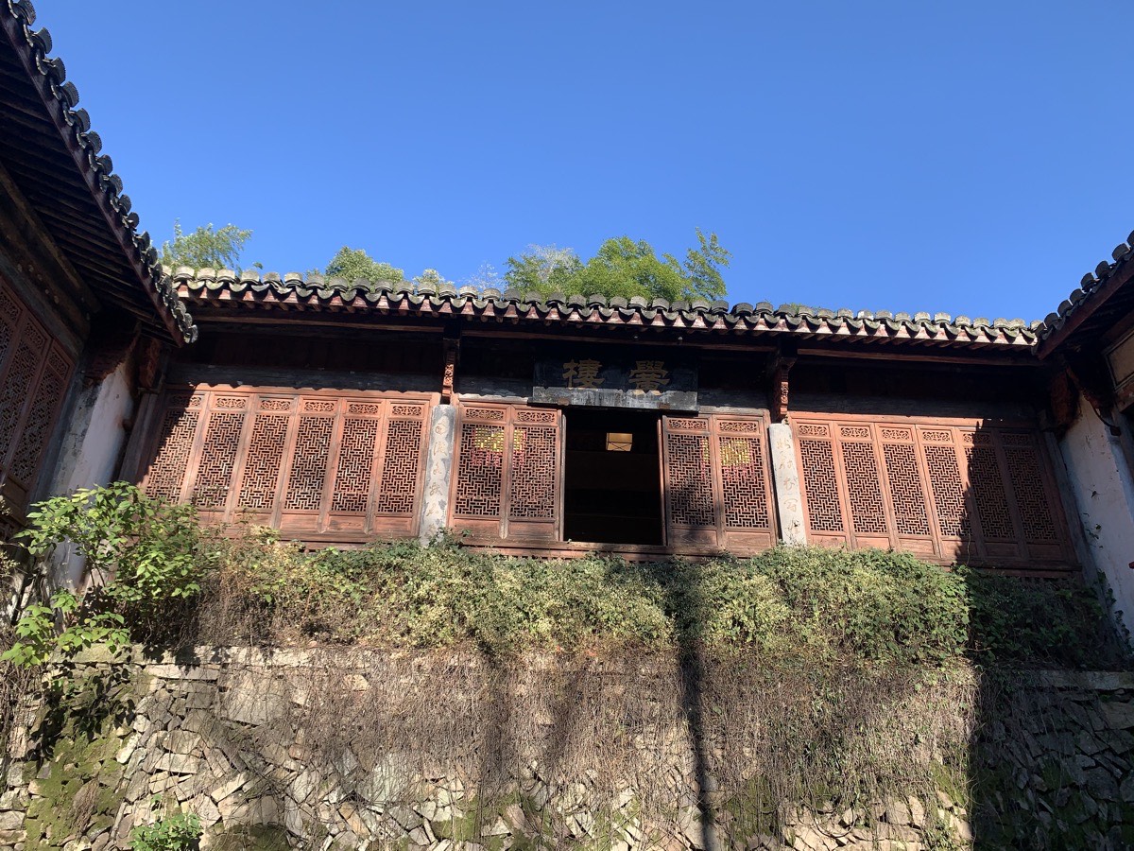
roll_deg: -2.8
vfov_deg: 53.1
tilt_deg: +28.1
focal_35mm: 26
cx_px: 567
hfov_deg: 67.3
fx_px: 852
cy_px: 426
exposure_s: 1/696
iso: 25
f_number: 1.8
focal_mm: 4.25
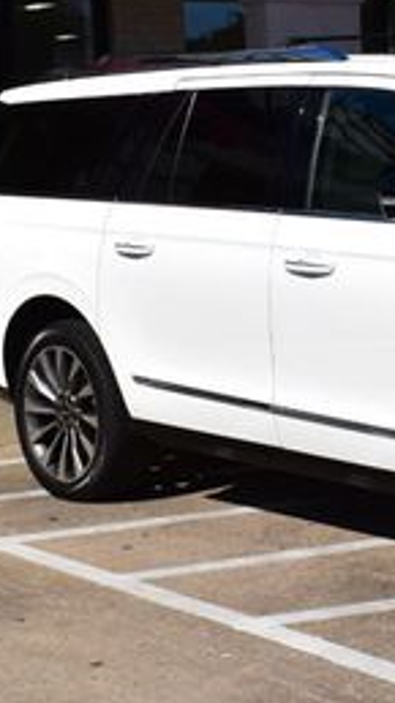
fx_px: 1813
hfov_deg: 12.4
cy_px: 215
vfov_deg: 21.8
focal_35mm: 97
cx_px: 330
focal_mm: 25
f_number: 11
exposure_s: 1/500
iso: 200
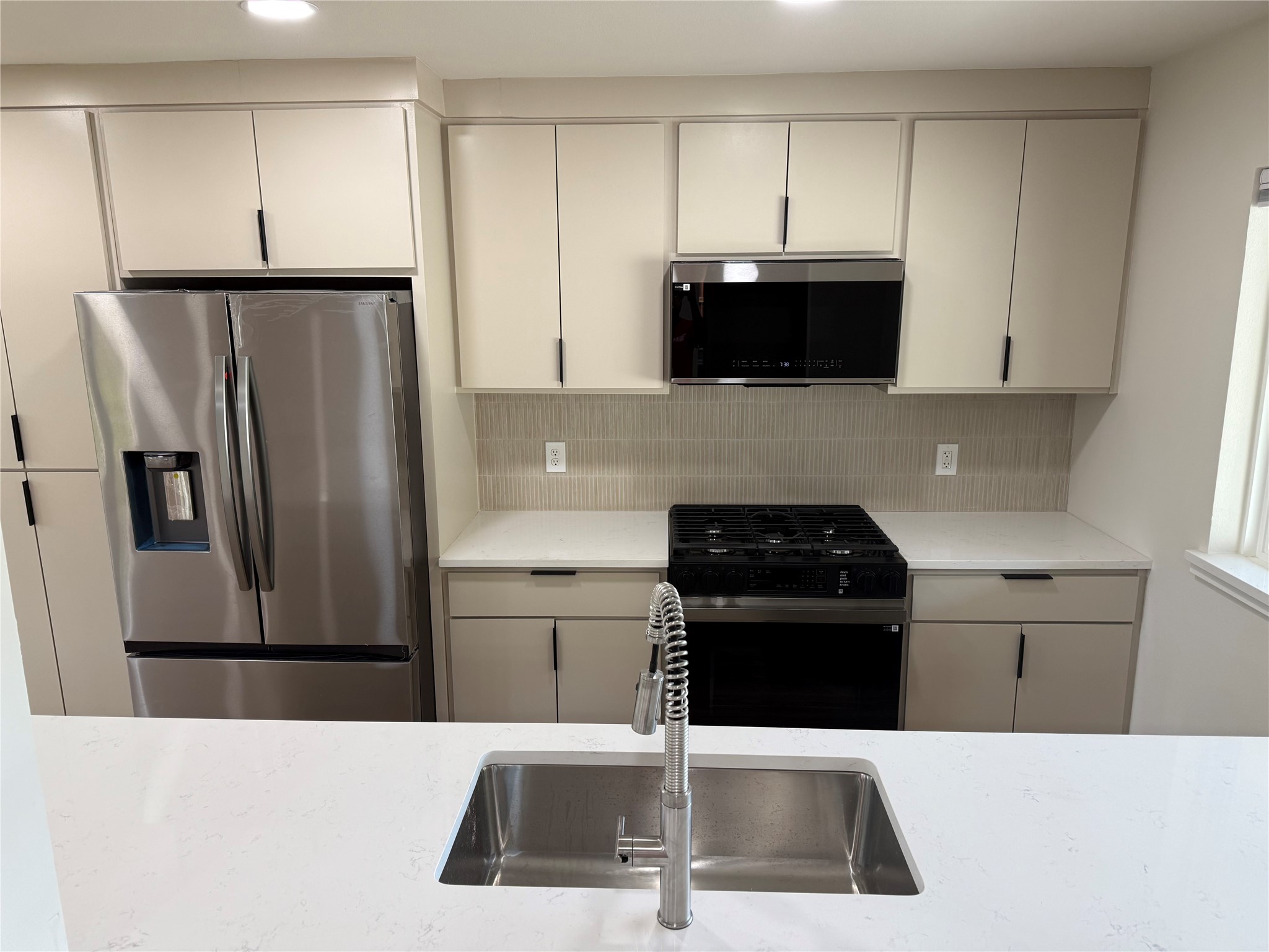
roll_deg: +0.6
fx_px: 880
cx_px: 634
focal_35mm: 24
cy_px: 476
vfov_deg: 56.8
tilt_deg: -11.9
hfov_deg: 71.6
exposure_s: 1/120
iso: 125
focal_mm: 6.76
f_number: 1.78
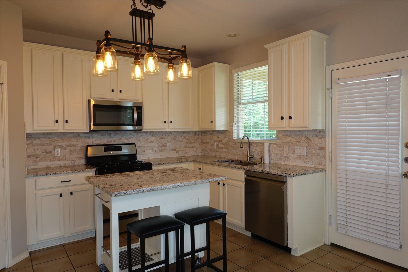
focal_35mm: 24
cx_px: 204
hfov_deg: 73.7
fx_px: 272
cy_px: 136
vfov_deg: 53.1
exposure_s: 1/40
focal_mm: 9
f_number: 2.8
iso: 100
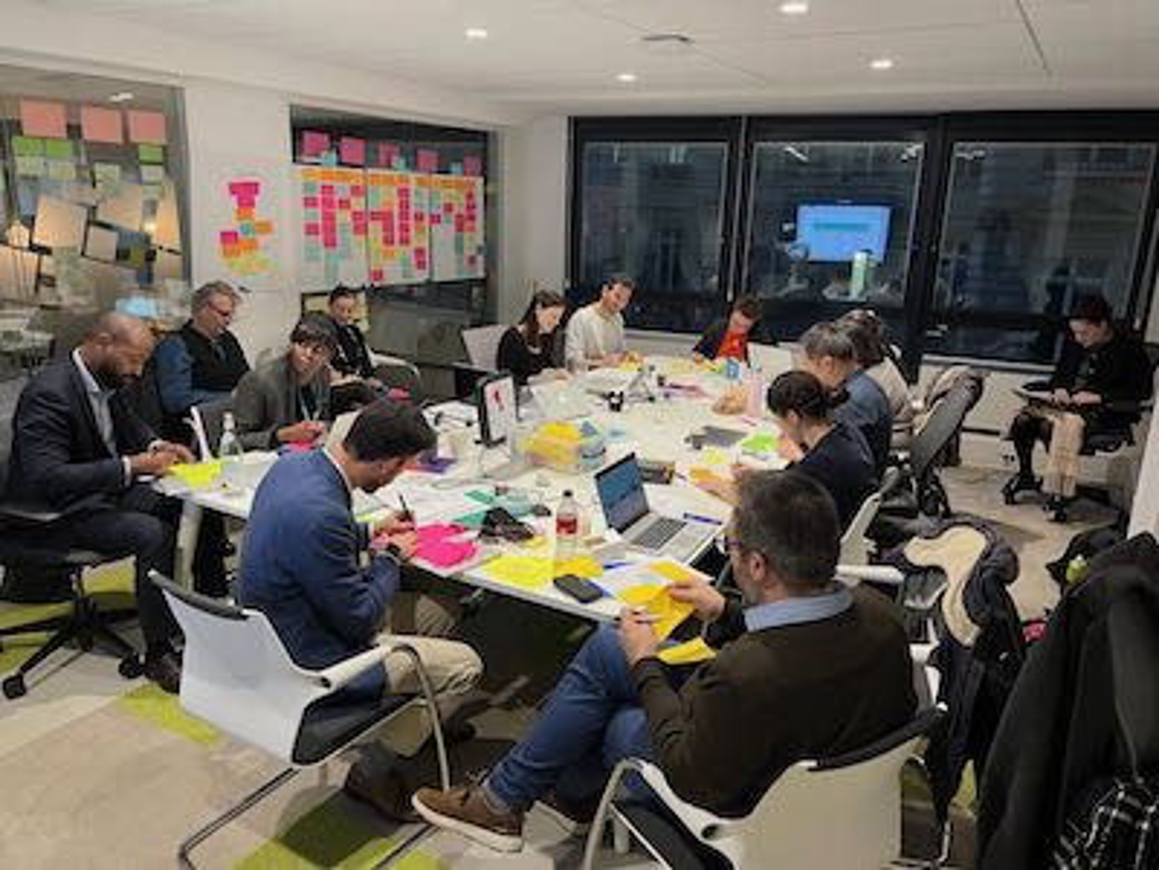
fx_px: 871
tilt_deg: -16.0
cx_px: 580
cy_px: 435
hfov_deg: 67.3
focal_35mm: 26
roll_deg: -2.2
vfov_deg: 53.1
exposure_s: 1/94
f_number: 1.5
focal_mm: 5.7
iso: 125
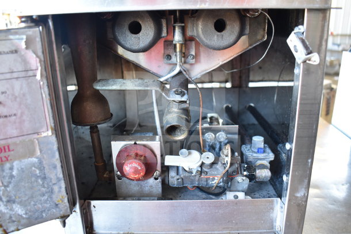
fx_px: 293
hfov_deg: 61.9
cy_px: 117
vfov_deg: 43.6
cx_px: 176
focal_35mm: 30
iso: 640
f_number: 3.5
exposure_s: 1/30
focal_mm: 20
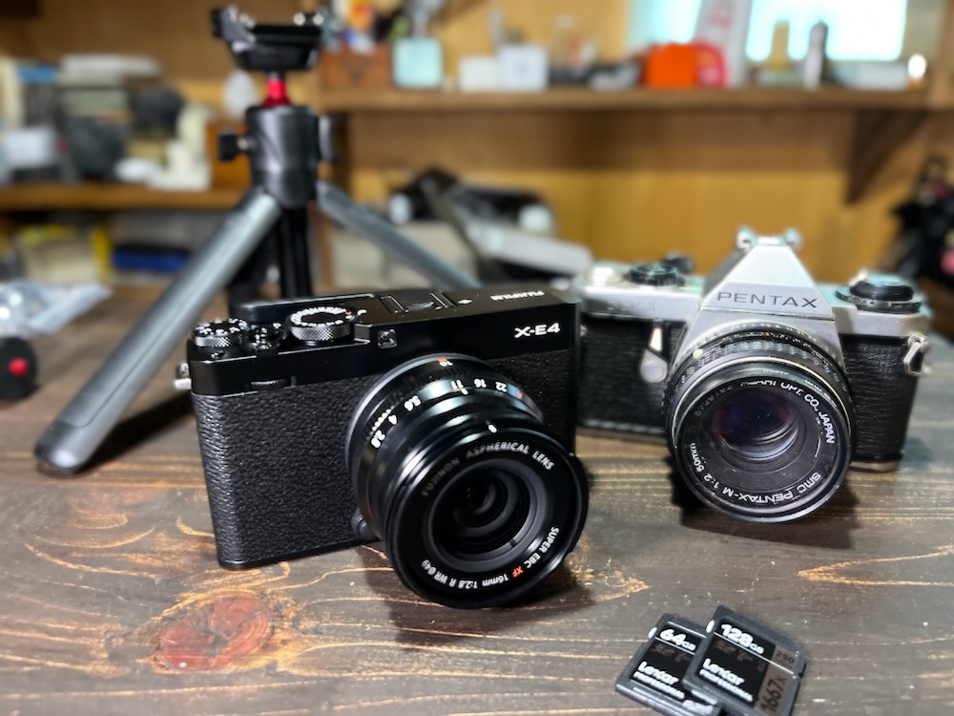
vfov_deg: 53.1
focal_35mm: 26
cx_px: 477
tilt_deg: -20.5
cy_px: 358
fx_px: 717
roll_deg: -0.3
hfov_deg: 67.3
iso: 640
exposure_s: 1/31
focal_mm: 5.1
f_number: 1.6
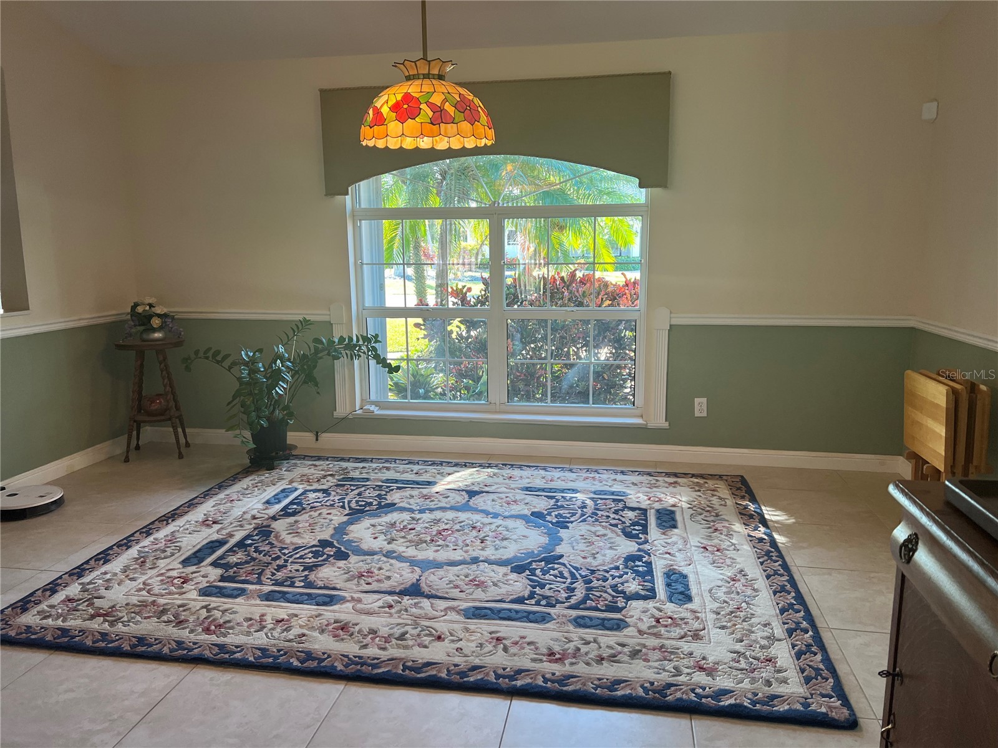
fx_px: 750
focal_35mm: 26
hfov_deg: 67.3
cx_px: 499
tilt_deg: -10.1
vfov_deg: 53.1
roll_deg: +0.4
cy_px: 374
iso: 125
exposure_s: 1/120
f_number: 1.5
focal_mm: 5.7
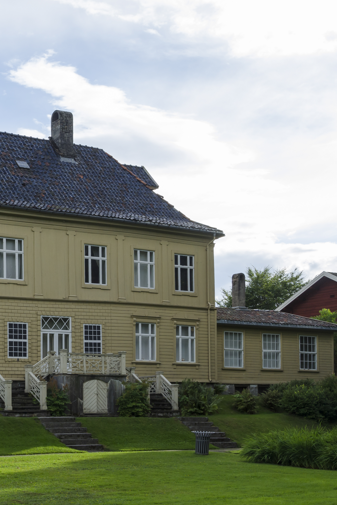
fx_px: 969
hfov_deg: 19.5
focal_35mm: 69
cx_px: 58
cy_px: 250
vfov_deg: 29.2
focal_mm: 28
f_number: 8
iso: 200
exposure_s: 1/320
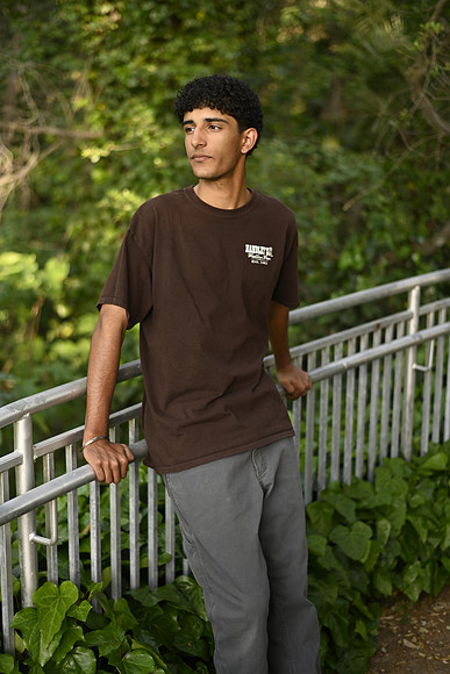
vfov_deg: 39.6
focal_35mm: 50
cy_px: 337
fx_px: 937
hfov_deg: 27.0
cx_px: 225
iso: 125
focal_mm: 50
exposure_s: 1/250
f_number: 2.2
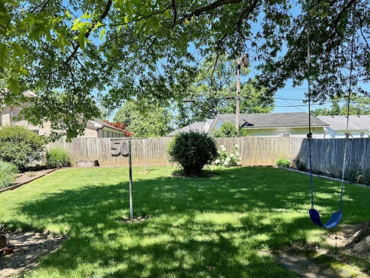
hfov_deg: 61.5
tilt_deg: -4.5
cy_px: 166
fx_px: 310
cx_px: 167
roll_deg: +1.5
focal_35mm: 29
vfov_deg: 48.0
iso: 100
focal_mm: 6.76
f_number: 1.78
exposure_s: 1/822
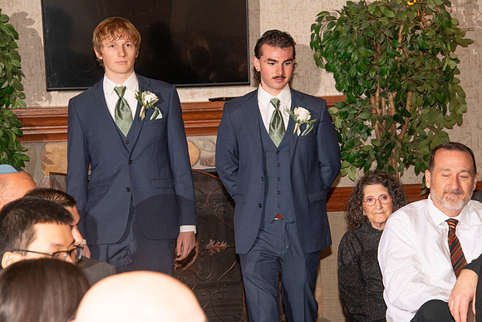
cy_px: 161
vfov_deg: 9.2
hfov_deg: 13.7
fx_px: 2009
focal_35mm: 150
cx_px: 241
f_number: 10
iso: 1000
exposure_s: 1/160
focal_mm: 150
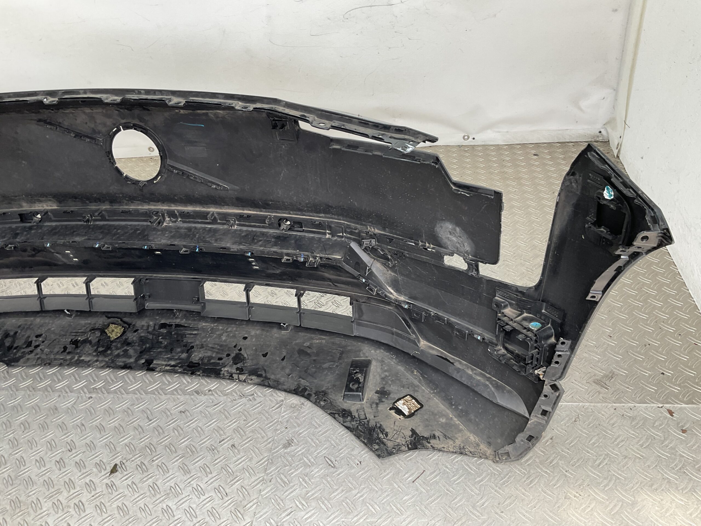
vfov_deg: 48.2
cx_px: 350
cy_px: 263
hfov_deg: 61.7
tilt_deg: -36.2
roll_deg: +8.1
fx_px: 587
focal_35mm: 29
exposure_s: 1/120
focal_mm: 3
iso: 25
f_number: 1.8
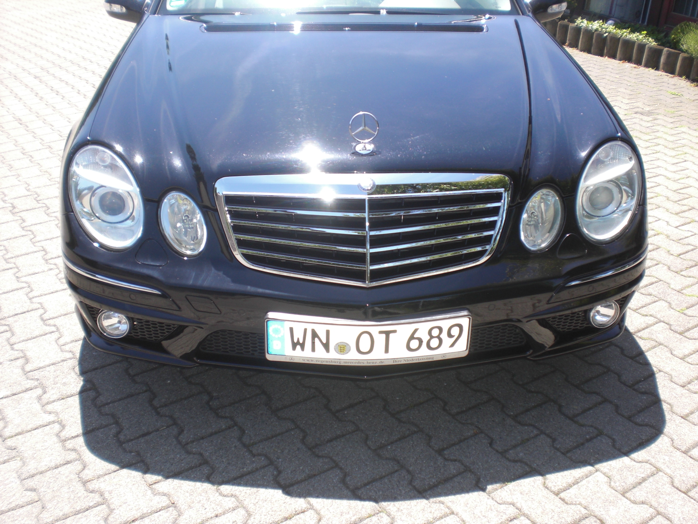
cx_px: 349
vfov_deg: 37.7
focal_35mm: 38
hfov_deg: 49.0
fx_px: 766
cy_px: 262
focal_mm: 6.3
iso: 64
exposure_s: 1/320
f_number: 3.1
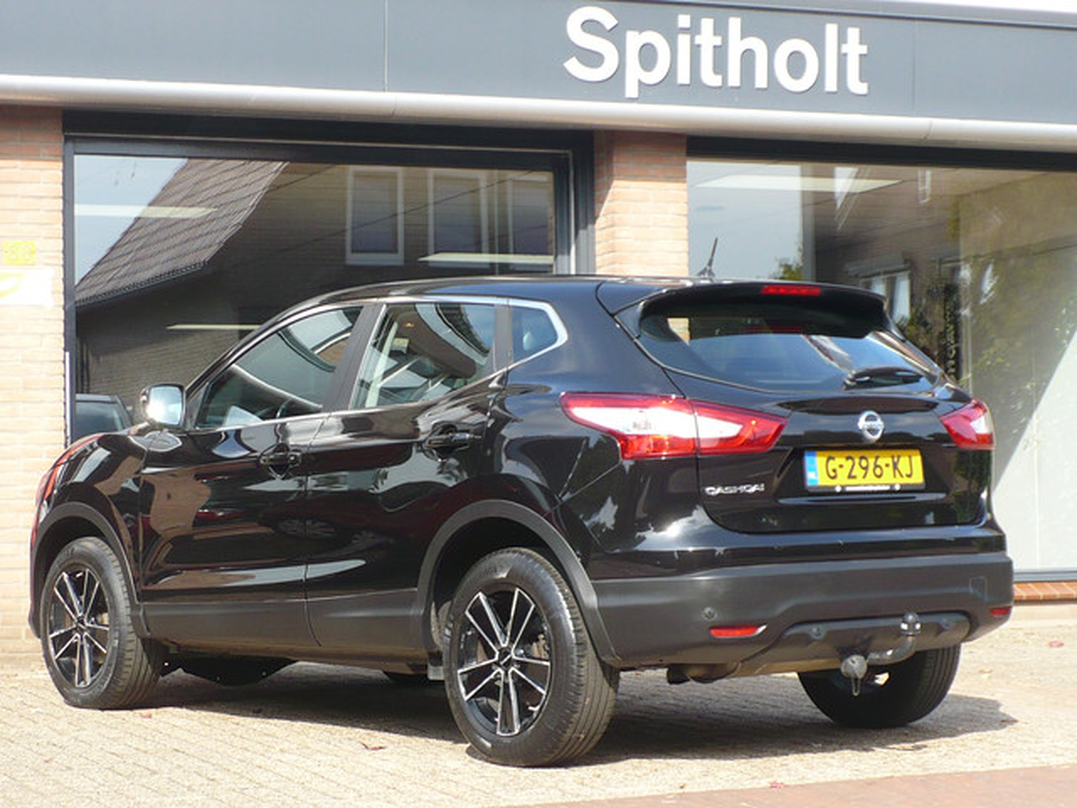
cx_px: 538
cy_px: 404
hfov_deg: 22.0
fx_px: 2769
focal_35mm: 89
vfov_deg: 16.6
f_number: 3.1
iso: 100
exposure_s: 1/320
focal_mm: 9.9
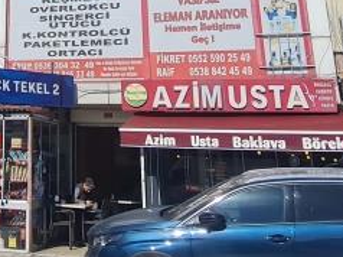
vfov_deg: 24.1
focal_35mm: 56
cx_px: 19
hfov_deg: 32.3
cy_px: -38
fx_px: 554
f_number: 2.2
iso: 64
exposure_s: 1/2824
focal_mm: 2.2
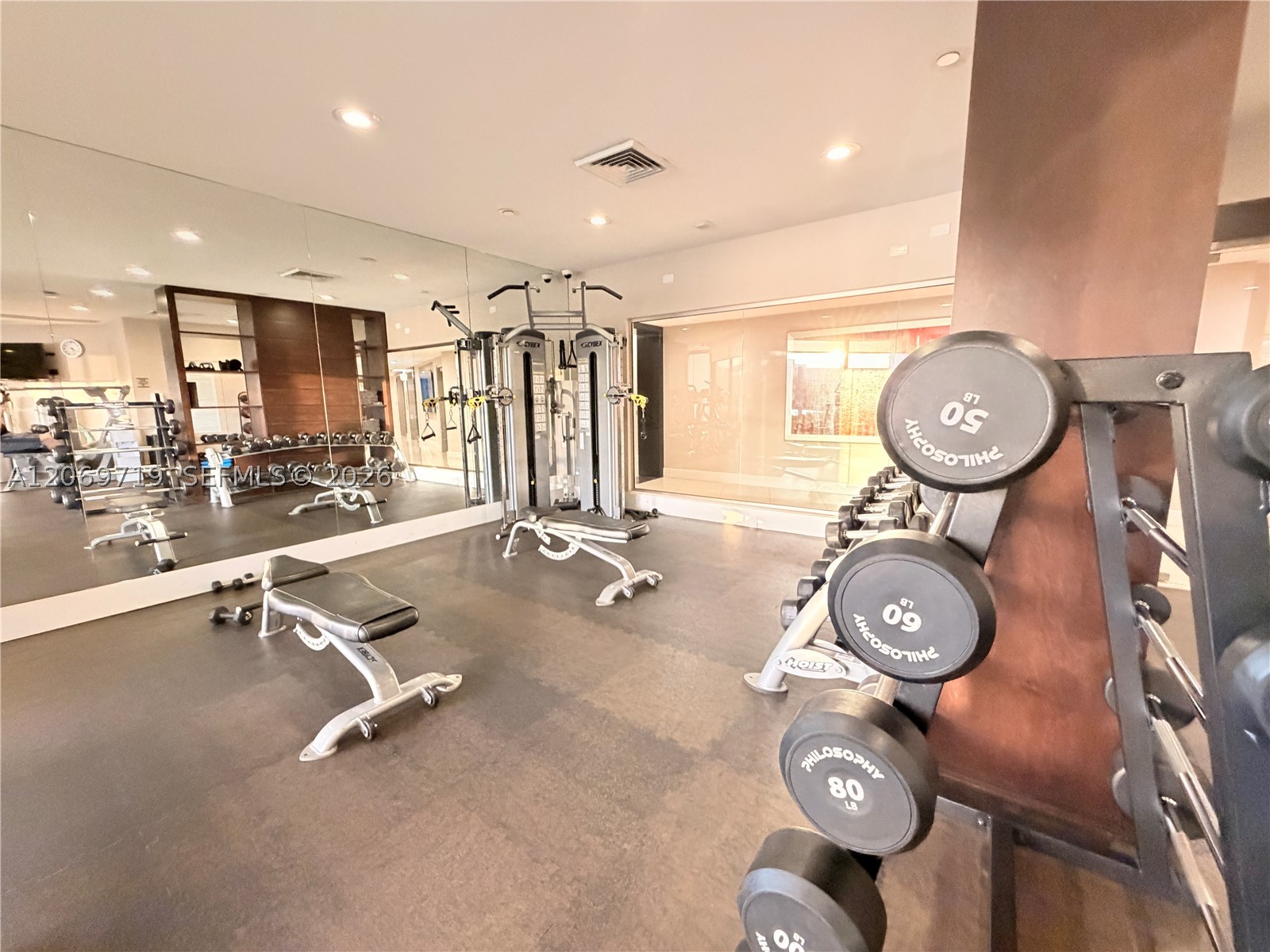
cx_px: 635
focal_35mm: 14
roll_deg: +1.4
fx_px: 514
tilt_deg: -9.0
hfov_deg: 102.1
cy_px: 476
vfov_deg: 85.7
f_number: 2.2
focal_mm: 2.22
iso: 800
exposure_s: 1/60
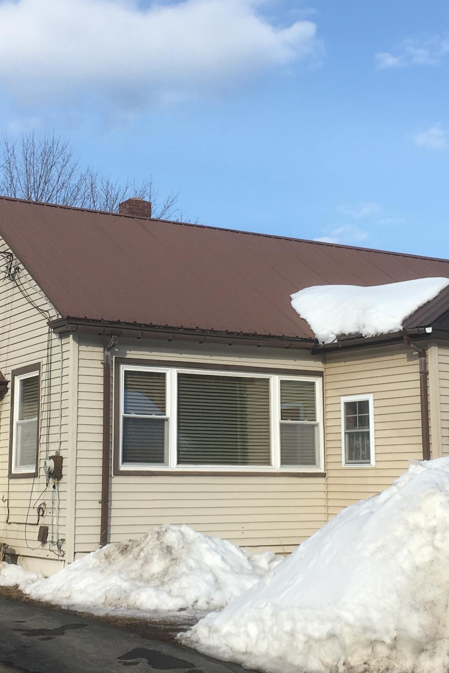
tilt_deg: +9.6
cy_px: 288
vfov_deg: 35.0
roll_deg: +0.1
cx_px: 209
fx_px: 1066
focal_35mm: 57
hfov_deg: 23.8
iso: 25
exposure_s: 1/1637
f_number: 2.2
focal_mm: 4.15
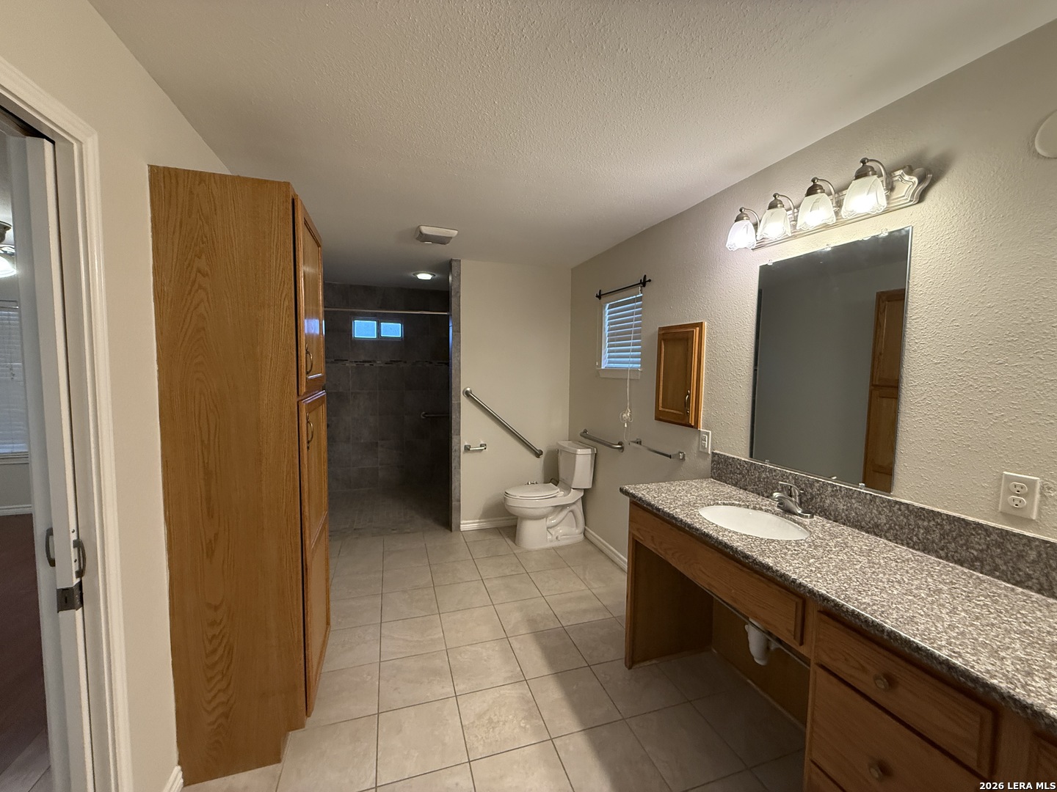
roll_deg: +0.2
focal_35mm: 14
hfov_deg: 102.1
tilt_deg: -2.9
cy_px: 396
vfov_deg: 85.7
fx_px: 427
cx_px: 528
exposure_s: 1/120
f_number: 2.2
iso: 320
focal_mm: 2.22
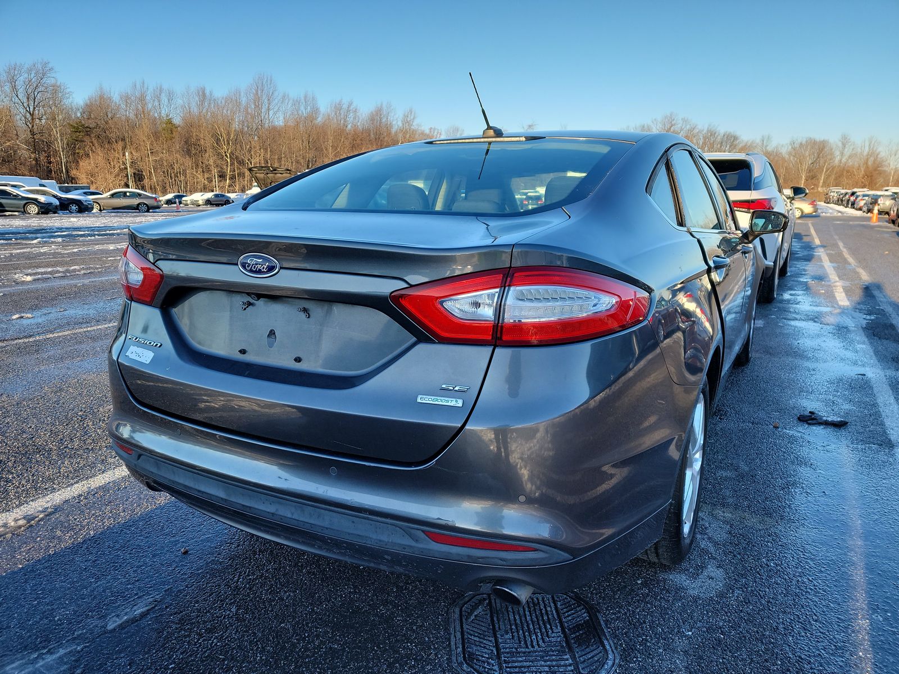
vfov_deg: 56.8
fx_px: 623
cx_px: 450
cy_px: 337
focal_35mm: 24
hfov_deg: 71.6
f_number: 1.8
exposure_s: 1/239
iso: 50
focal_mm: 6.7
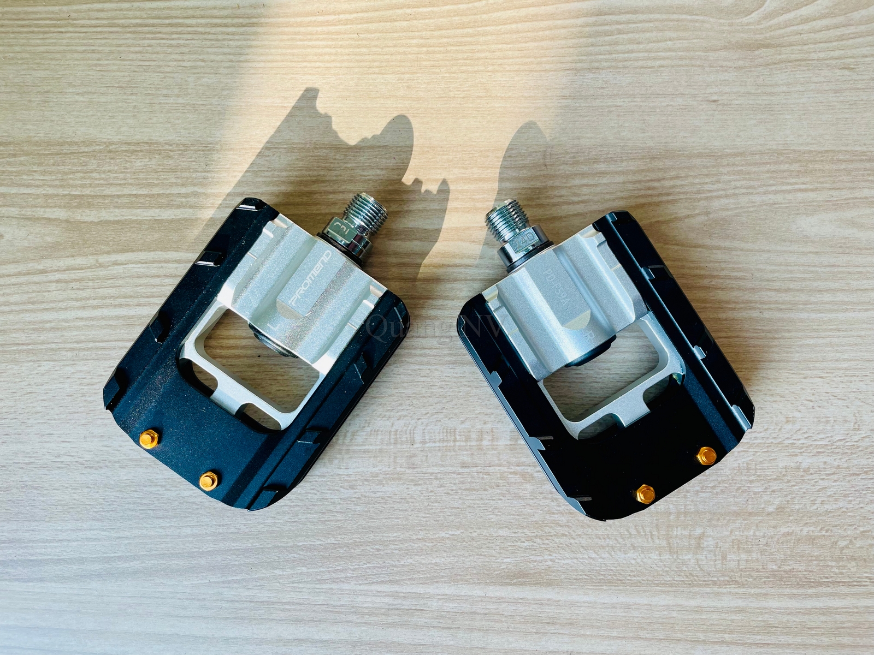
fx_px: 656
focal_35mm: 26
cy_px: 328
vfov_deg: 53.1
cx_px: 437
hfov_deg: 67.3
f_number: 1.6
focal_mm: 4.2
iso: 32
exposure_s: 1/123
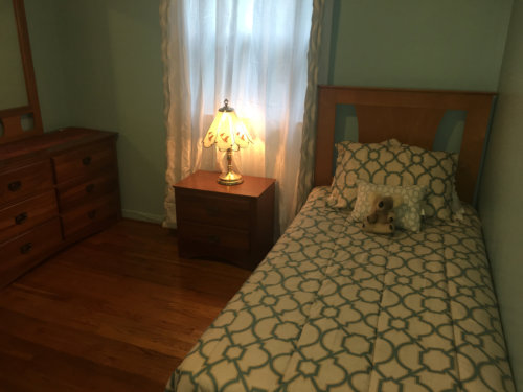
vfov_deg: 48.2
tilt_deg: -20.6
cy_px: 196
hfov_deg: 61.7
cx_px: 262
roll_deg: -0.8
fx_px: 438
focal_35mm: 29
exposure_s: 1/30
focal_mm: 4.15
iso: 64
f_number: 2.2
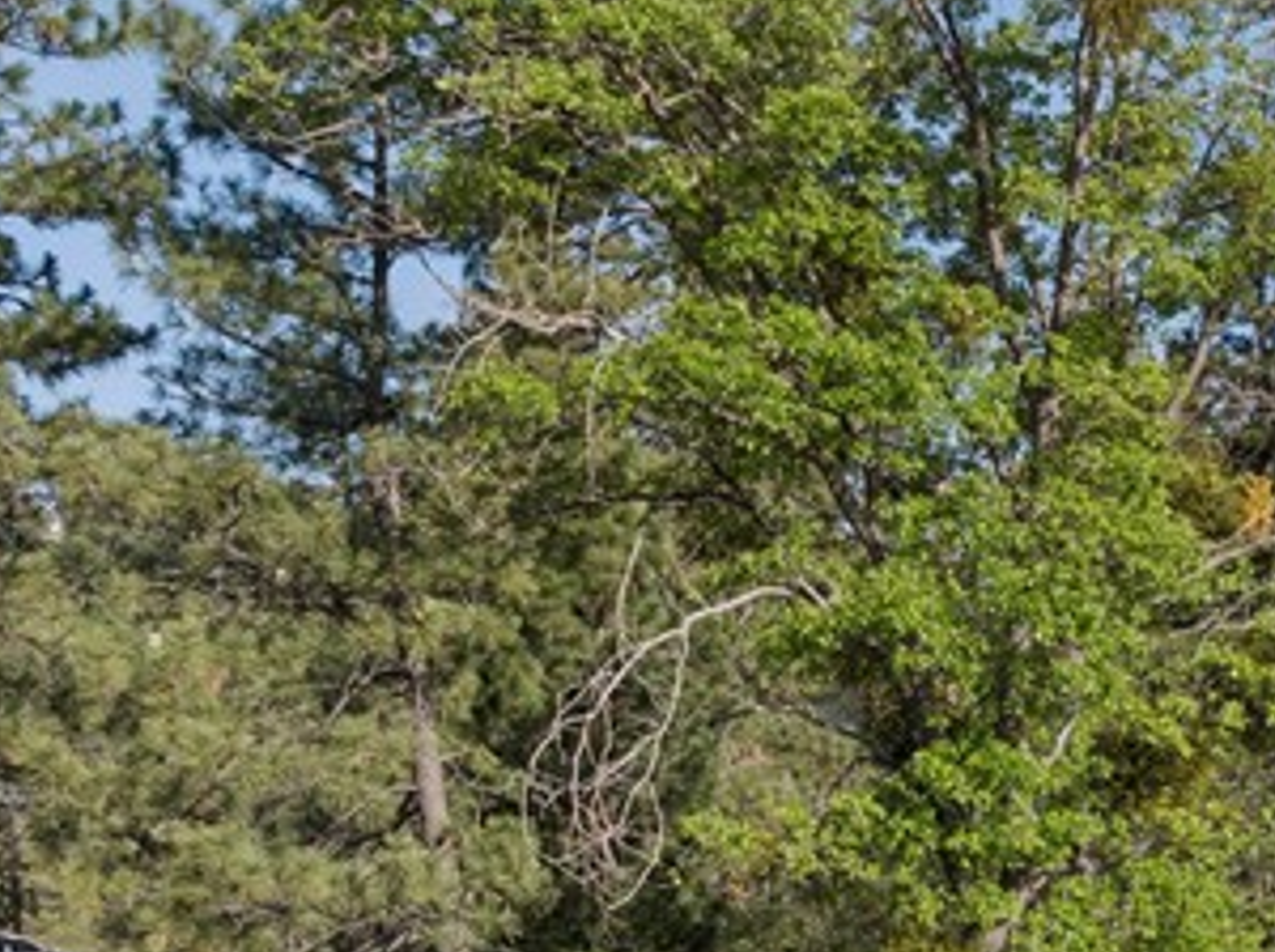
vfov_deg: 17.6
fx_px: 3015
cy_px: 897
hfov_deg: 23.2
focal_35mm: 82
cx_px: 1190
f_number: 2.8
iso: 100
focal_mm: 12.29
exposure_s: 1/30
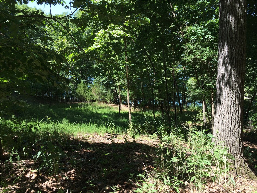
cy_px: 96
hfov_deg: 60.0
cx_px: 128
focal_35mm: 30
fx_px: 223
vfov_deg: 46.8
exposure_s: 1/471
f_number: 2.2
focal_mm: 4.12
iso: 32
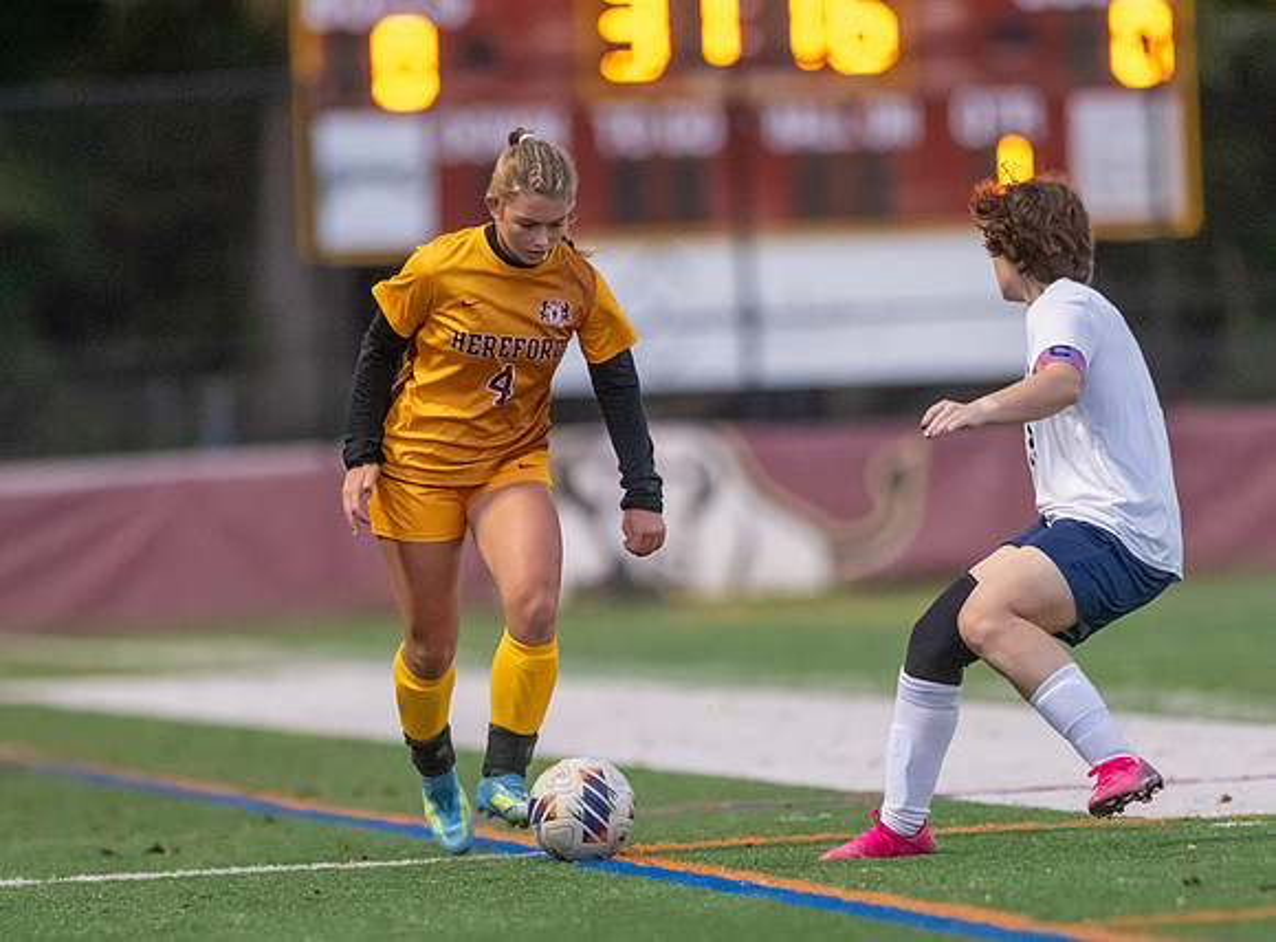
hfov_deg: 4.1
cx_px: 597
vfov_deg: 3.0
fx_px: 17937
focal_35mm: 489
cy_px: 572
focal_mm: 300
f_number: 2.8
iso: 7200
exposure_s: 1/1000
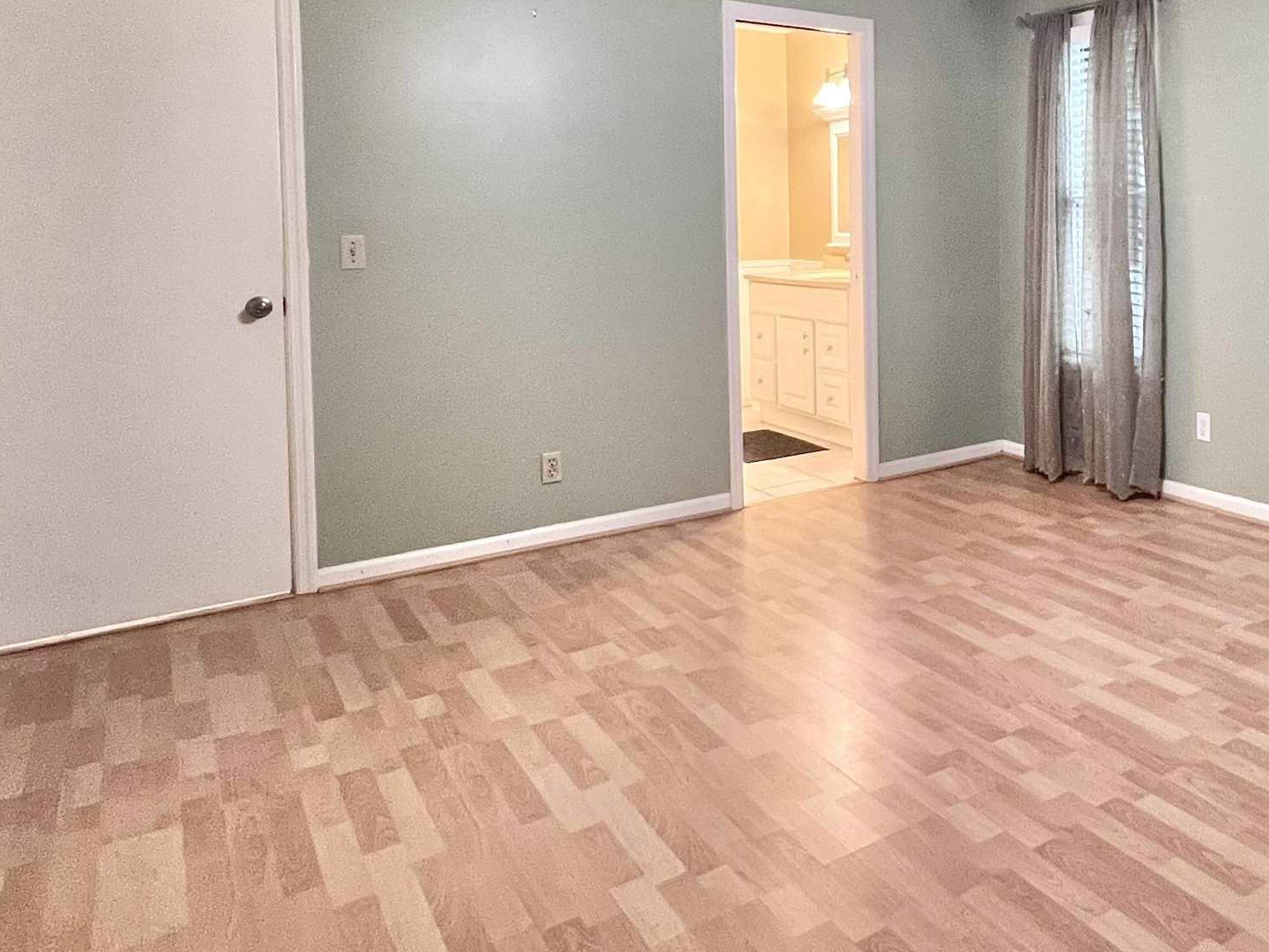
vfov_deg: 49.6
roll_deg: +1.0
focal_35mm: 27
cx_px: 1075
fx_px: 990
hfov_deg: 58.5
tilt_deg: -3.4
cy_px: 258
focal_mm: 1.57
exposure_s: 1/60
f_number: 1.8
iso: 400
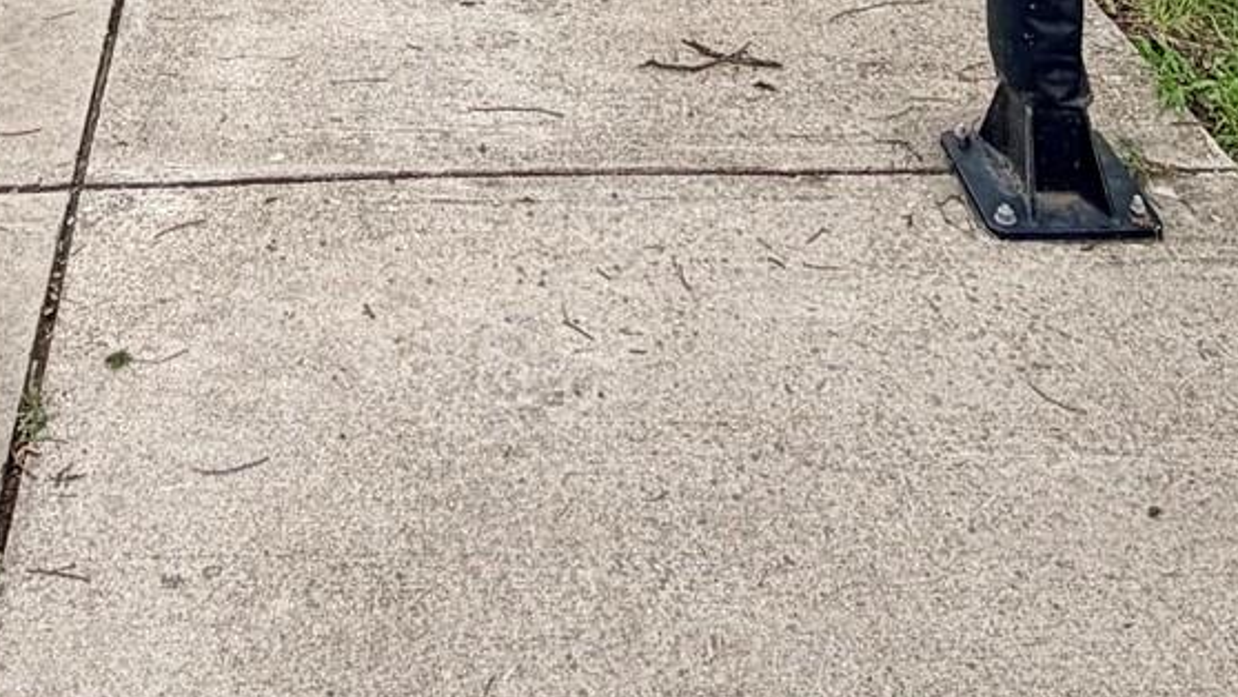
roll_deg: +1.1
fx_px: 1838
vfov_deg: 14.3
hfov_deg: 36.8
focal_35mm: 56
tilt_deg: +0.2
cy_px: -979
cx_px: 395
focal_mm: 2.22
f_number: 2.2
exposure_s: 1/770
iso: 40
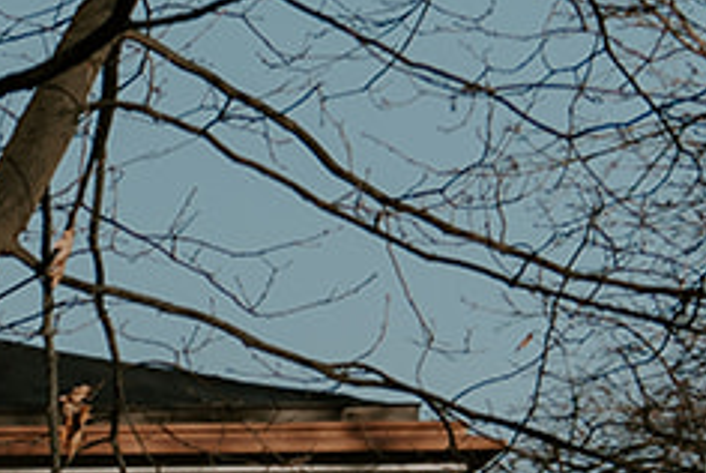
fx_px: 4654
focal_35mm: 237
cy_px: 1037
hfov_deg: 7.5
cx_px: -1478
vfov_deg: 5.6
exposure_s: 1/4000
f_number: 2.2
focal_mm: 35
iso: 100
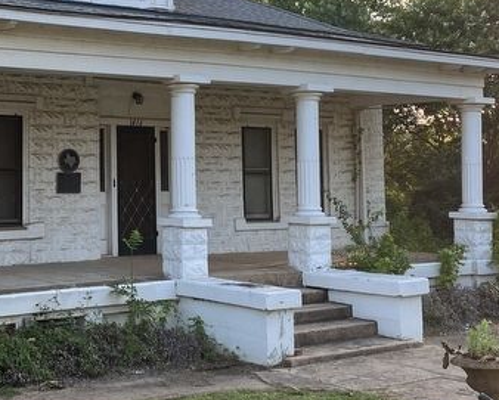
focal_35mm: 60
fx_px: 887
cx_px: 62
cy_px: 127
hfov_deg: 30.2
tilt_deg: +4.4
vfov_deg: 25.3
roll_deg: +0.6
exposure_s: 1/394
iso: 32
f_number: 1.8
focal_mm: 4.25
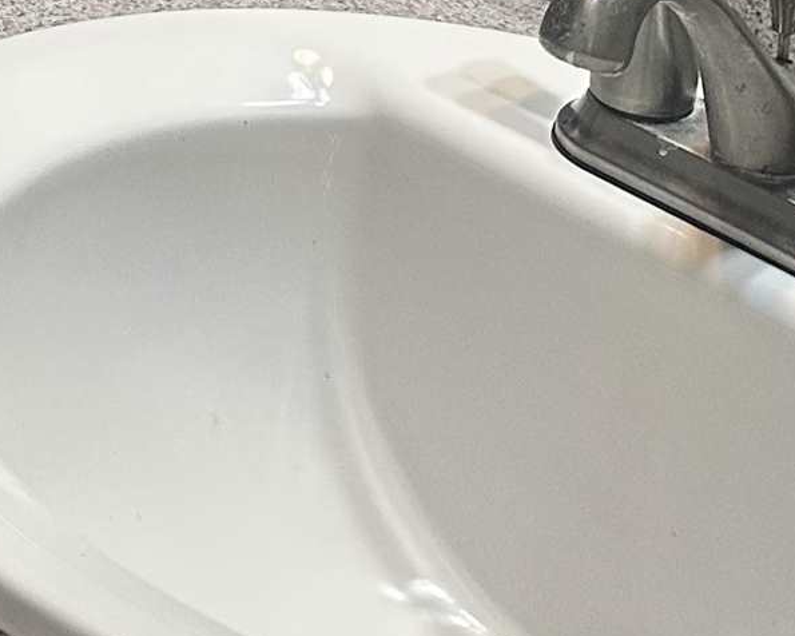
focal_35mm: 121
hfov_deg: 14.6
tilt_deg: -15.0
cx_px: -468
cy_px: -532
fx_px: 2847
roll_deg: -2.2
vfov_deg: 11.7
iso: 200
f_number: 1.78
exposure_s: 1/120
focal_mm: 6.86
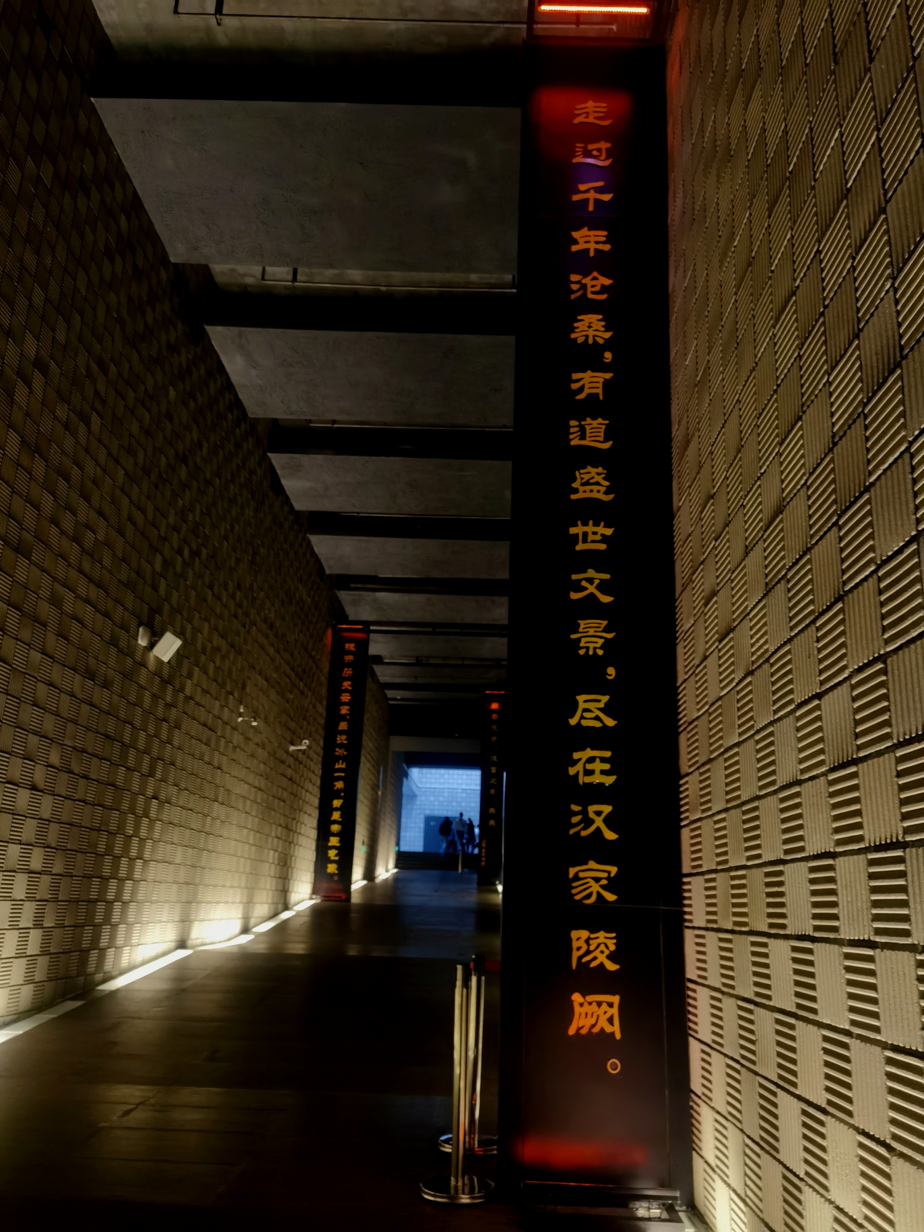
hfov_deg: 51.4
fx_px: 961
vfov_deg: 65.3
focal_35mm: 27
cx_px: 462
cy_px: 616
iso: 711
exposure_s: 1/6.25
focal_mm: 6.67
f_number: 1.9
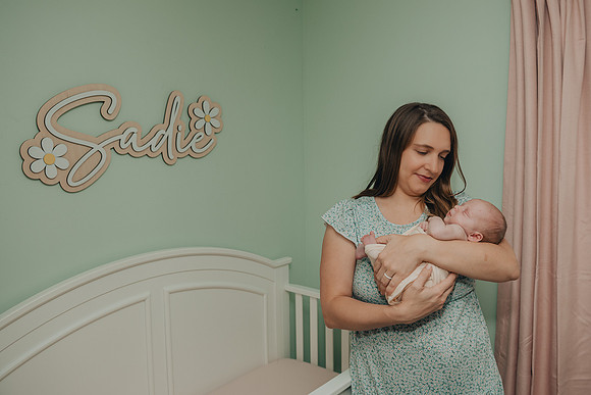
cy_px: 184
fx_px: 436
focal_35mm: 27
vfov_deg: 48.6
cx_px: 316
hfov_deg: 68.2
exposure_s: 1/200
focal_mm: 24
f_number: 4
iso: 500
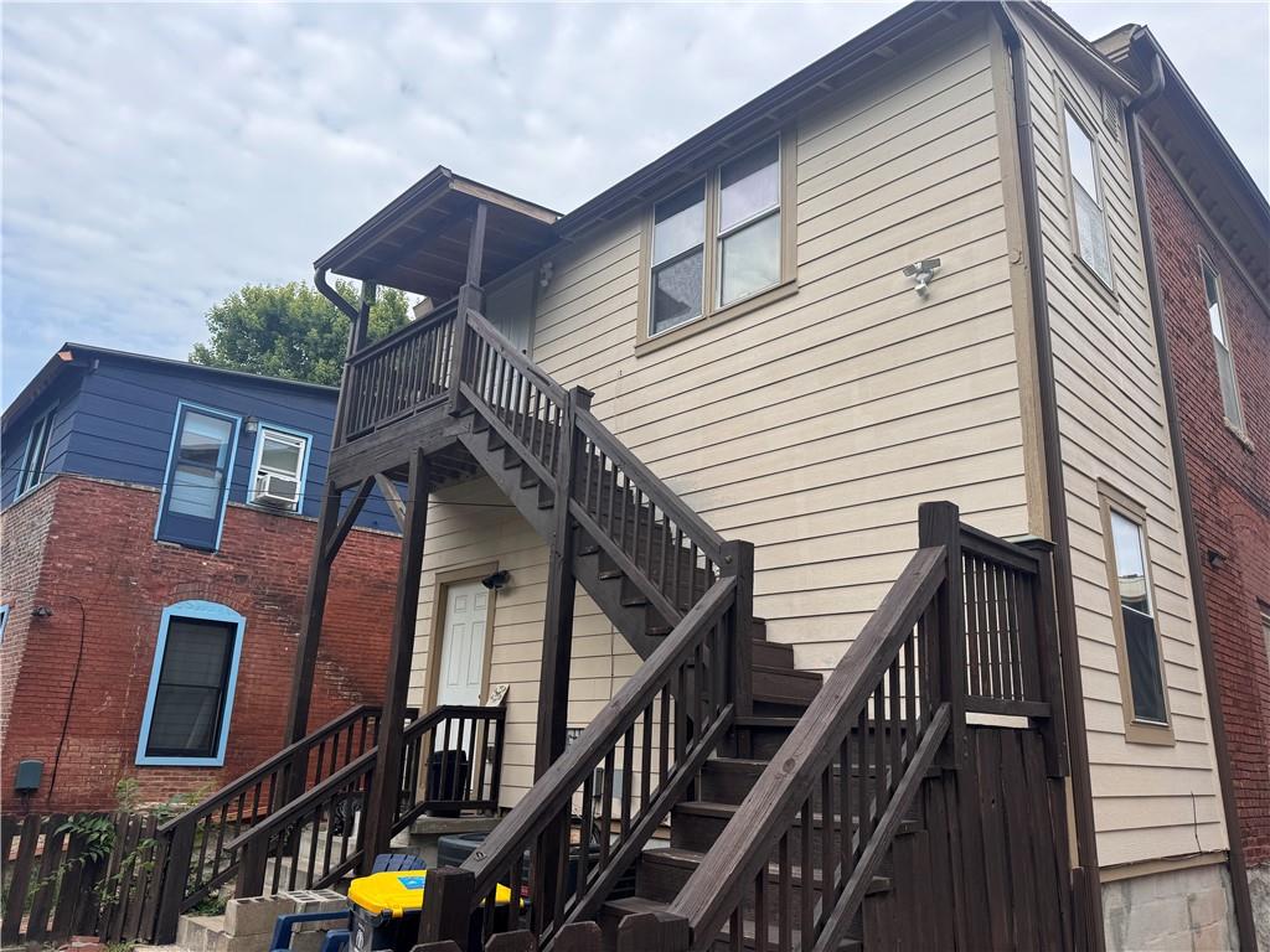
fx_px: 881
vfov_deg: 56.8
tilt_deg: +15.6
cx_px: 635
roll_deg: -2.1
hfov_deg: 71.6
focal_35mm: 24
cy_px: 476
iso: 80
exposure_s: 1/2252
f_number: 1.78
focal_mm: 6.76
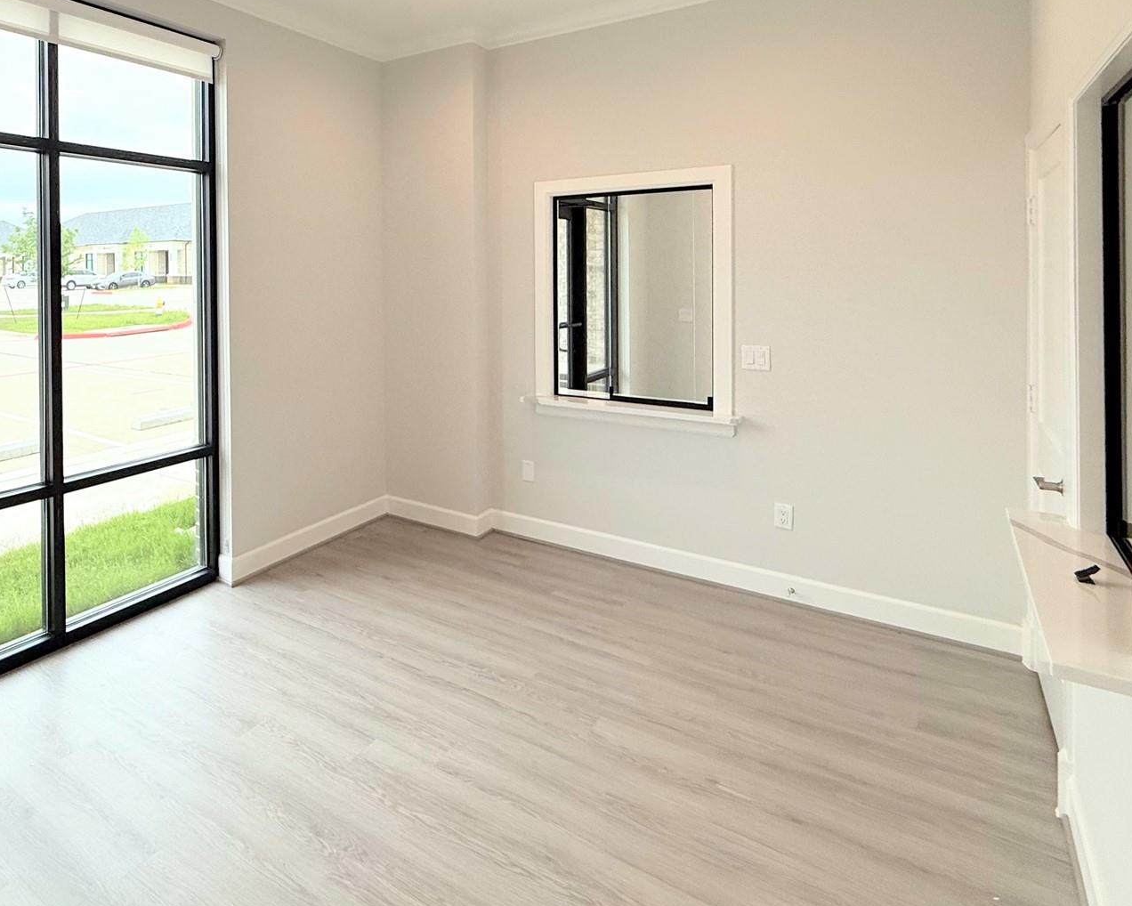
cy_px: 275
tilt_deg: +0.2
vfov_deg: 61.0
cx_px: 340
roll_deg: +0.4
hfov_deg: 71.8
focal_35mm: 22
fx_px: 737
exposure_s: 1/294
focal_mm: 2.22
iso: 64
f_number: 2.2
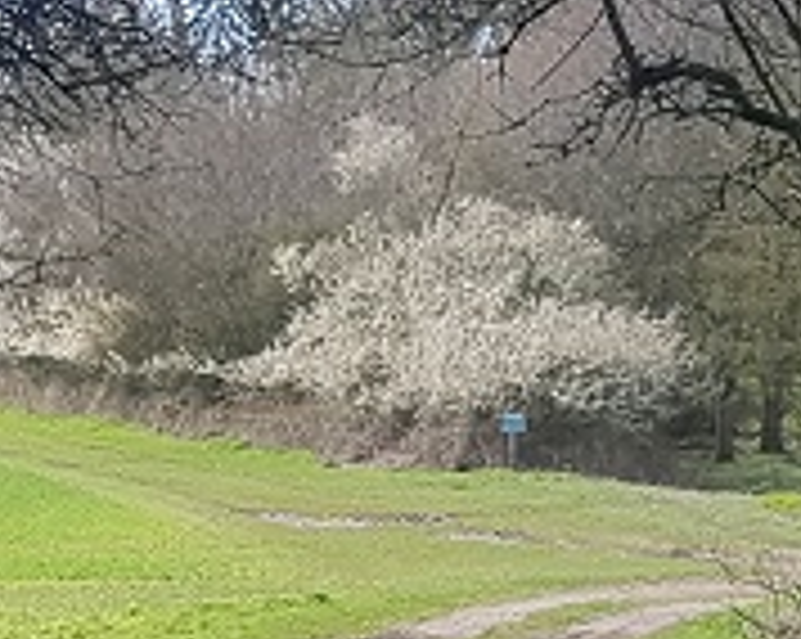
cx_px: 207
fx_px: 1350
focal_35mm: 57
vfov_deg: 26.3
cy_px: 486
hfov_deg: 32.5
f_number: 1.7
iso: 50
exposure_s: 1/730
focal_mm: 4.2
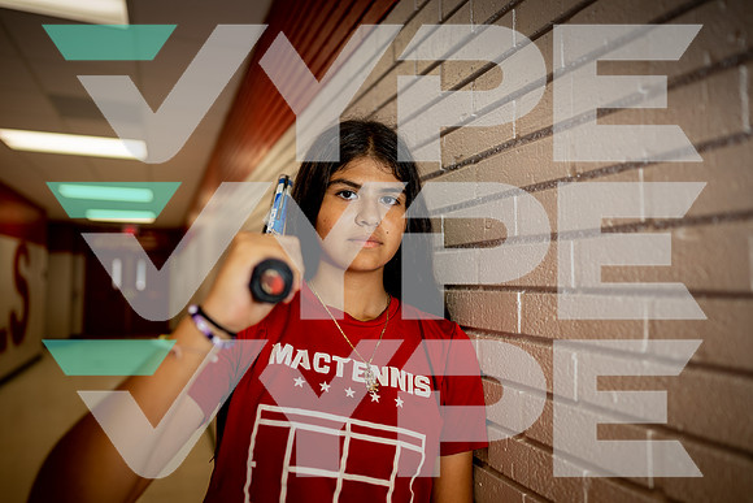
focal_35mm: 24
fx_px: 502
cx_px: 376
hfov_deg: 73.7
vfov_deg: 53.2
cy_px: 252
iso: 40
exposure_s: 1/160
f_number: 1.4
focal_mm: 24
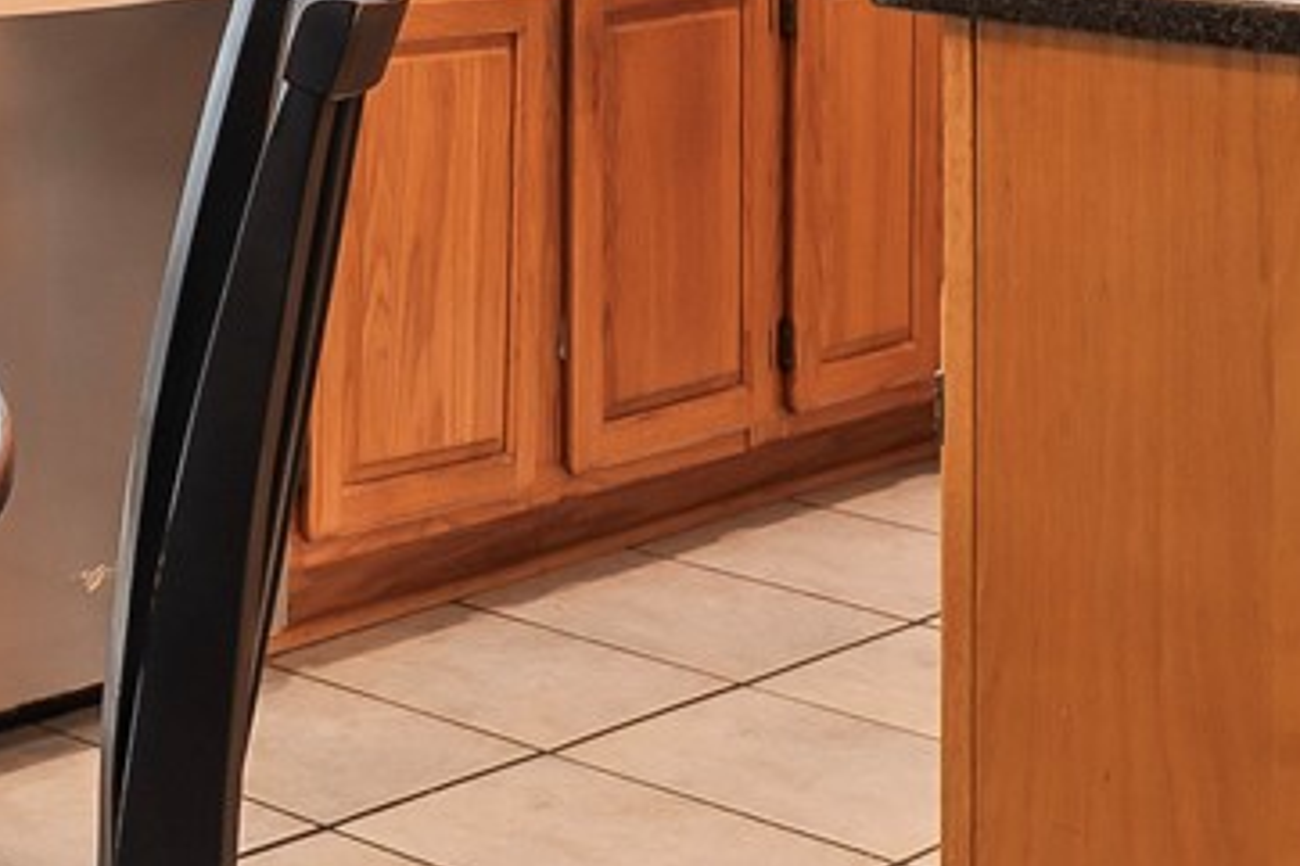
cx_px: -934
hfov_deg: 17.7
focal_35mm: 96
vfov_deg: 13.4
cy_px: -435
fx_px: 3465
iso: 125
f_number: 6.3
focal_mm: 16
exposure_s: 1/5
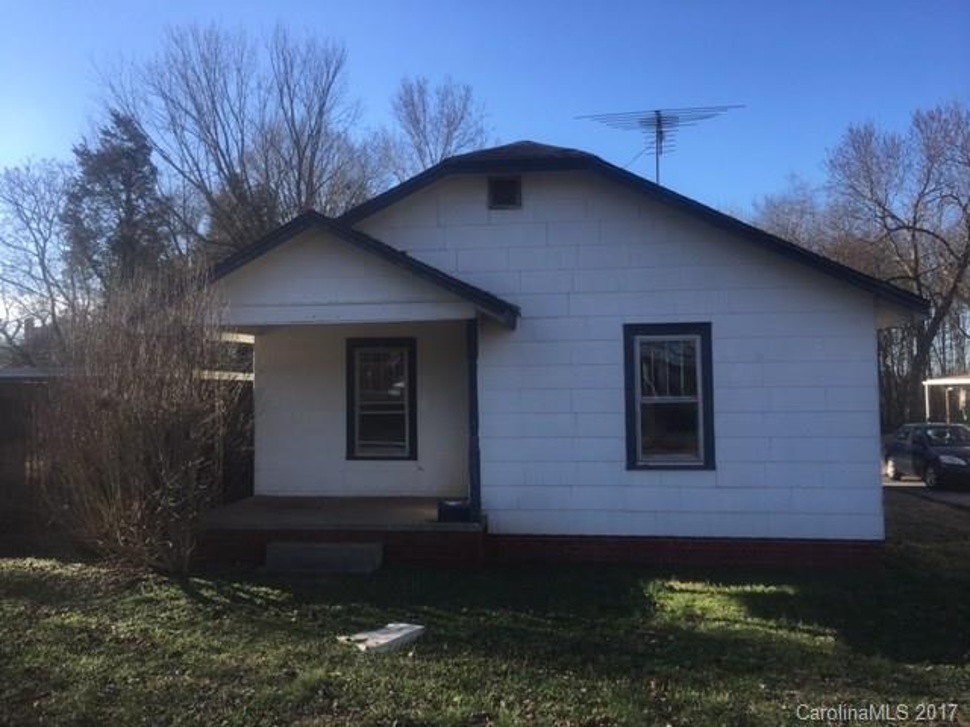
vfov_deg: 48.2
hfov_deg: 61.7
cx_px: 485
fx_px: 813
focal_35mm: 29
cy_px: 364
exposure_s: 1/705
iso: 25
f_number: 2.2
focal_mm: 4.15
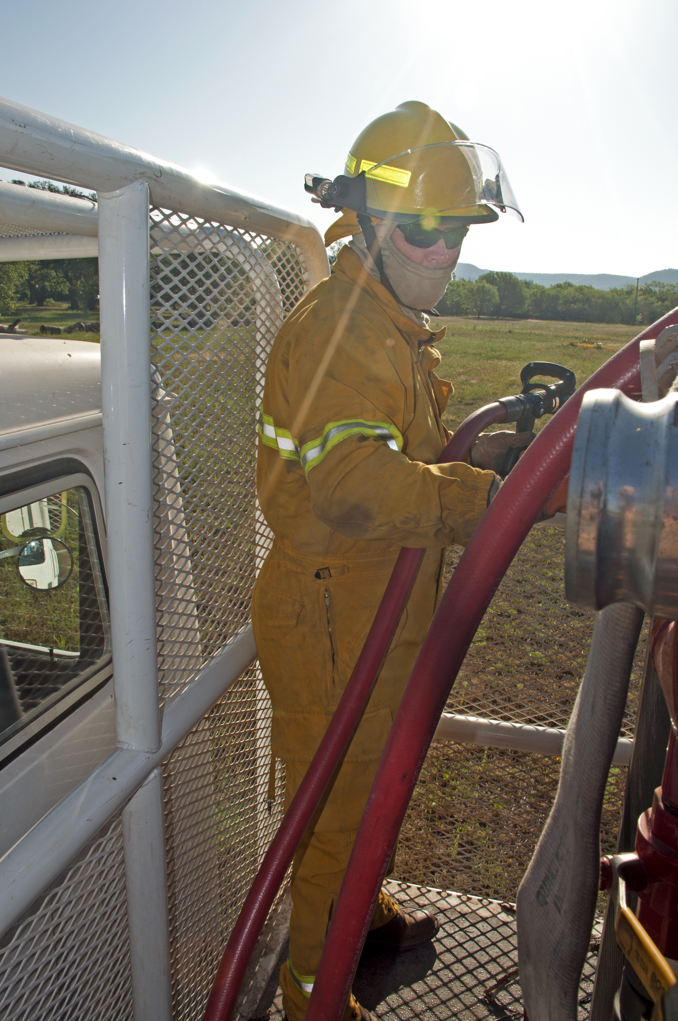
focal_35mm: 30
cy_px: 510
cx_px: 339
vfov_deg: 62.0
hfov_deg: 43.5
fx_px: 850
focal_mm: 20
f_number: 13
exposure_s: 1/200
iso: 200
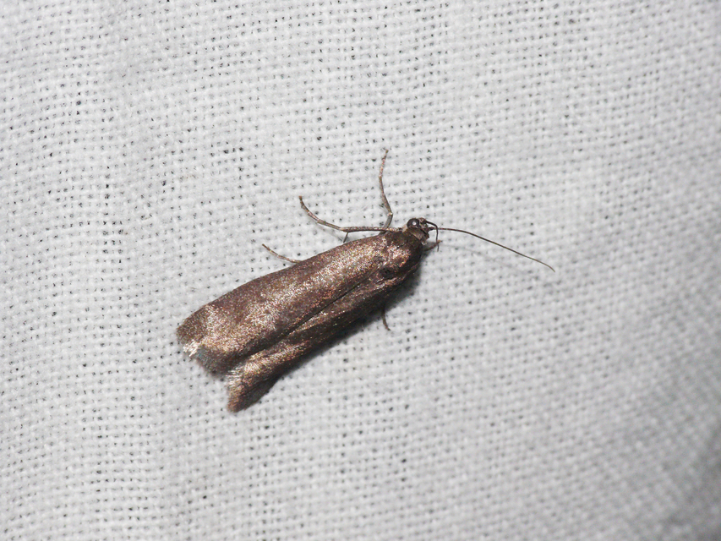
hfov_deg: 9.6
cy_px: 270
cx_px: 360
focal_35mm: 207
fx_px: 4312
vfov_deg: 7.2
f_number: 11
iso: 200
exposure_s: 1/250
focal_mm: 43.7
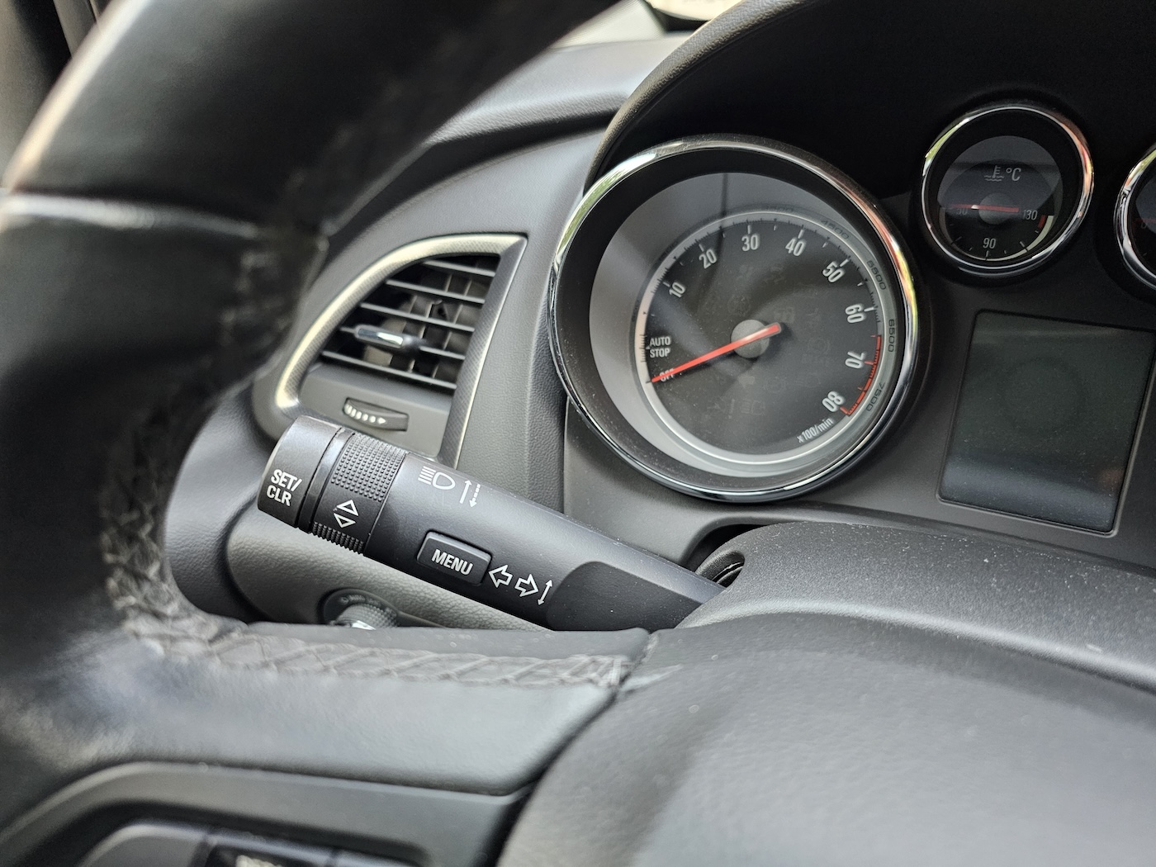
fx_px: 768
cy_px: 434
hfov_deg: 73.9
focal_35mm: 23
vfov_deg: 58.9
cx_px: 578
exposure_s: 1/33.3
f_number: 1.7
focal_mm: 6.3
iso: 640
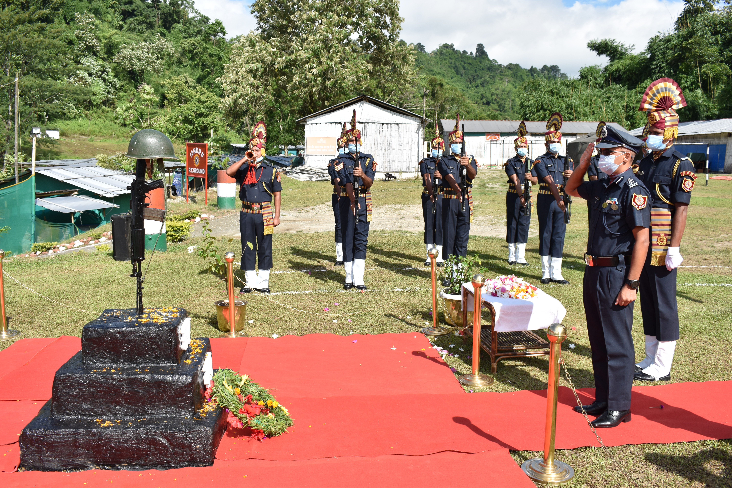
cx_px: 366
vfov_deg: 40.0
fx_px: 671
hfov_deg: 57.2
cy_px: 244
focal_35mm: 33
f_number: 5.6
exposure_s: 1/1000
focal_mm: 22
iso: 250
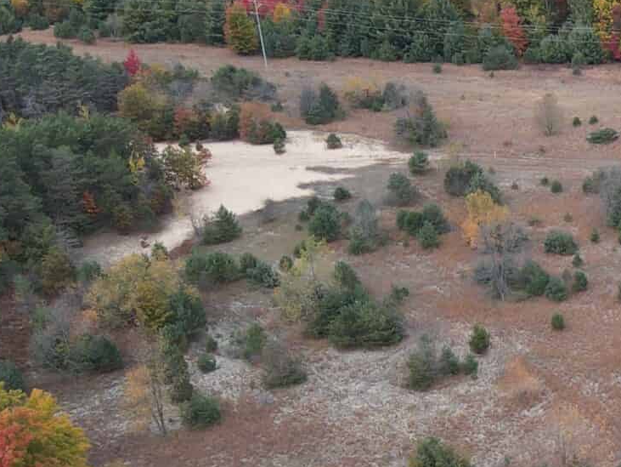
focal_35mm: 84
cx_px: 899
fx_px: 1508
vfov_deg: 16.7
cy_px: 594
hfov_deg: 20.4
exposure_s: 1/15
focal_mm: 4.5
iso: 110
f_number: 2.8
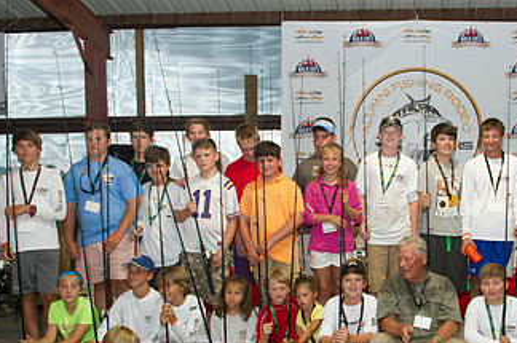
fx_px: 617
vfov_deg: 30.8
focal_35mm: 43
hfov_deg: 44.2
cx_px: 378
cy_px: 230
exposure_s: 1/160
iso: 400
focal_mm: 24
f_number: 4
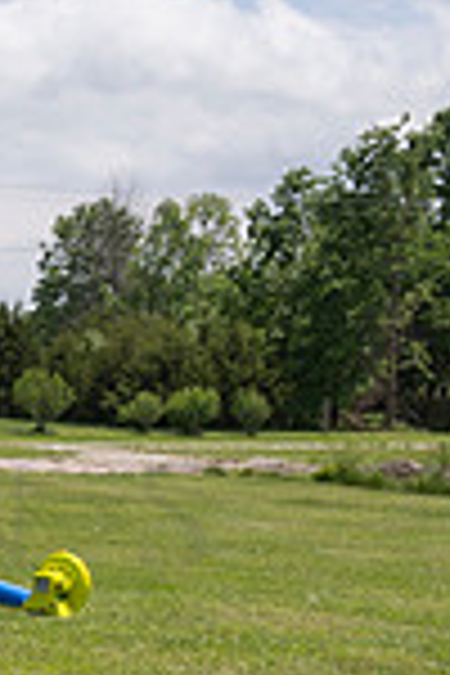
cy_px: 728
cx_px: -638
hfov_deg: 11.0
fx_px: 1950
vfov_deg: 18.9
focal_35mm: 104
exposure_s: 1/640
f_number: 10
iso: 400
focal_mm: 26
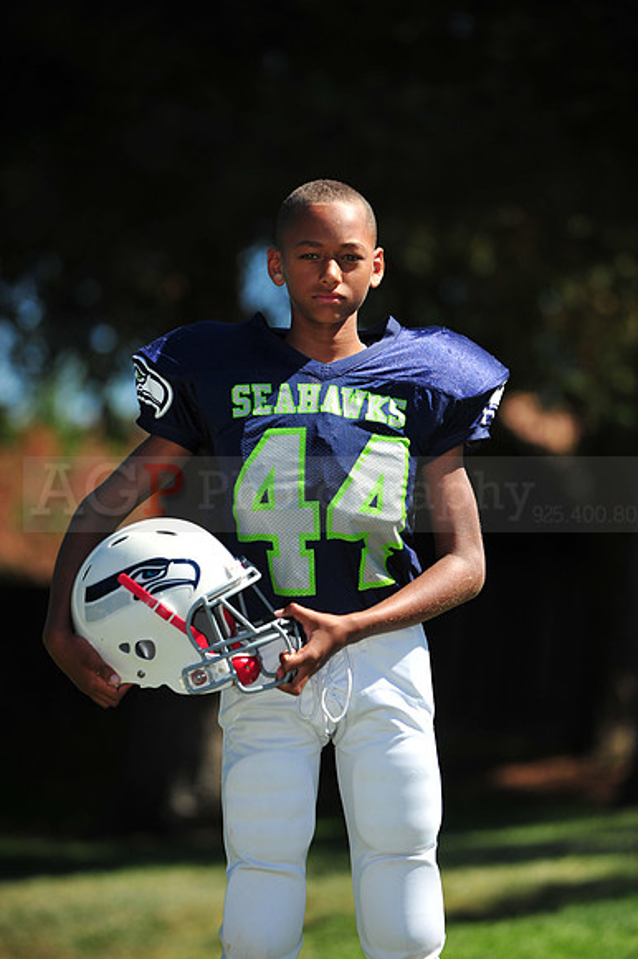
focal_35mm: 200
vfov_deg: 10.3
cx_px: 319
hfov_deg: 6.9
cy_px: 480
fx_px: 5323
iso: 400
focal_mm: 200
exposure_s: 1/3200
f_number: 4.5
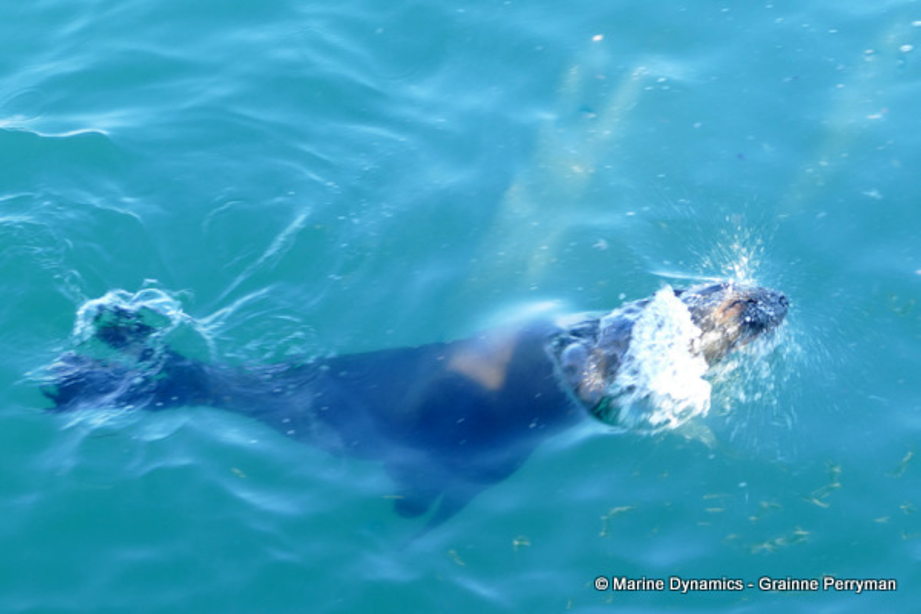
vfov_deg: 23.0
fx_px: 1509
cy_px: 307
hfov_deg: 33.9
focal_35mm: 59
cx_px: 460
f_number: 3.5
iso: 160
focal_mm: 21.41
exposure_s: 1/125
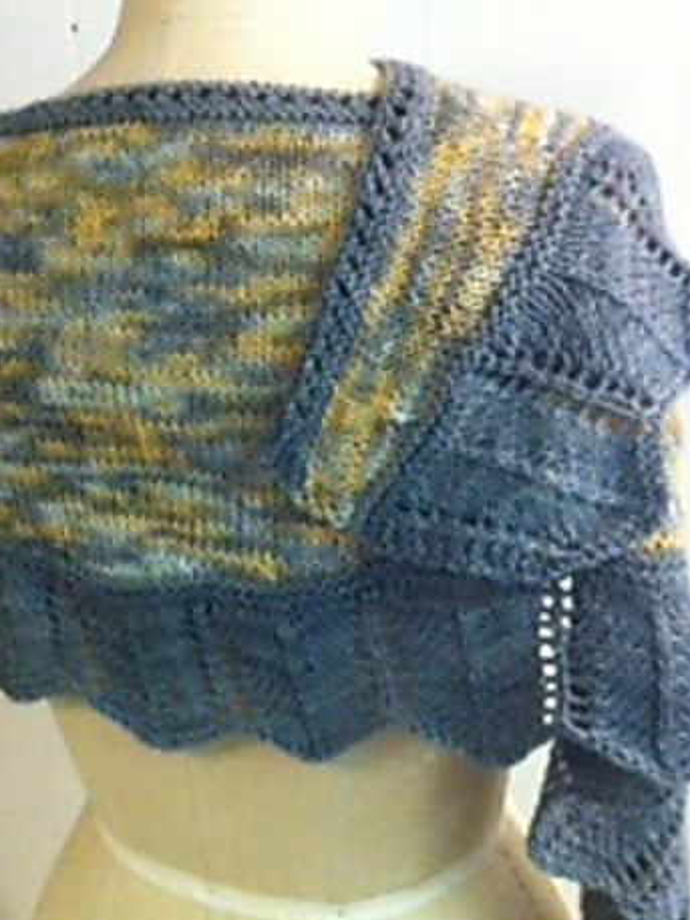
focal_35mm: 49
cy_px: 483
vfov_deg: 38.9
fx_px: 1302
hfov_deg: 29.6
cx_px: 290
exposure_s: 1/15
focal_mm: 3.85
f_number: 2.8
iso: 800
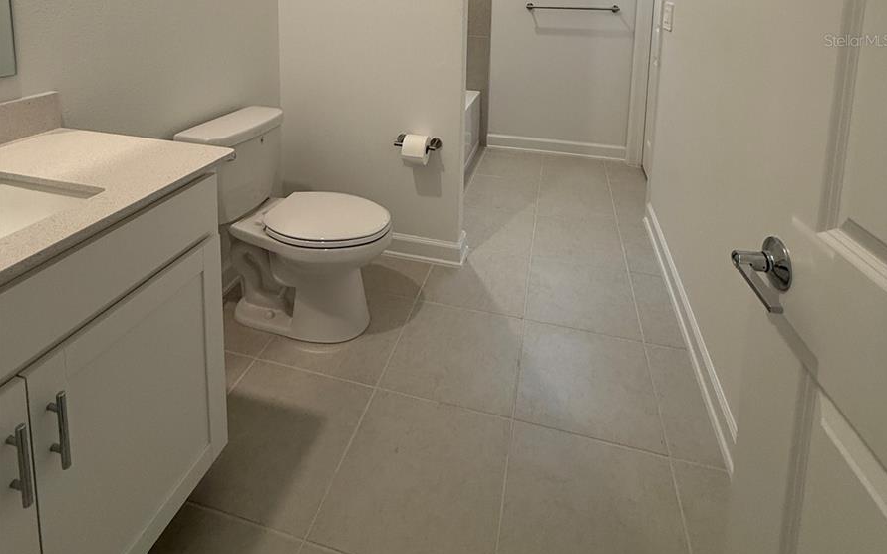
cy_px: 40
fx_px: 483
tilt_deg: -5.6
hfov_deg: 85.1
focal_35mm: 20
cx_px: 446
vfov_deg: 51.5
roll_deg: -1.6
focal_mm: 2.22
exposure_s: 1/120
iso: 200
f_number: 2.2
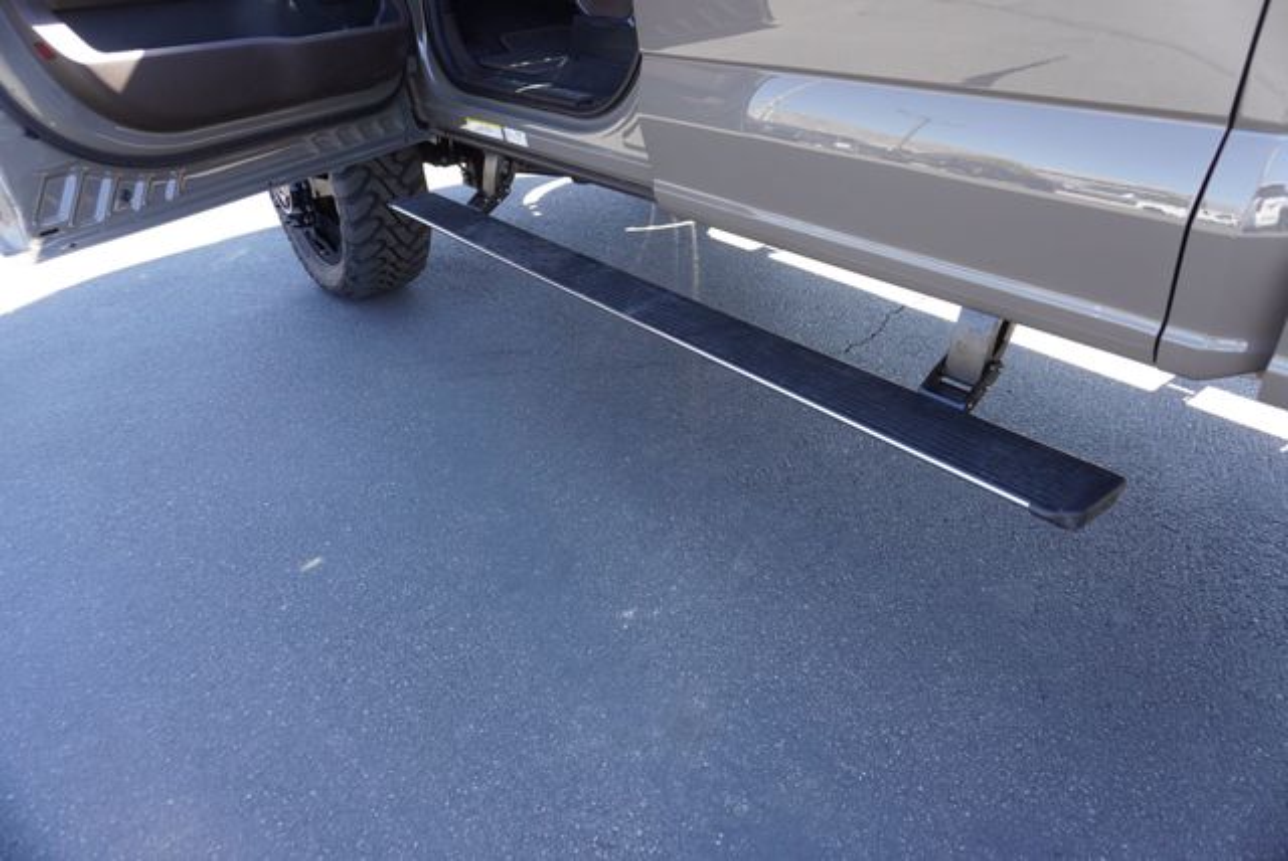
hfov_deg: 73.7
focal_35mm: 24
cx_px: 644
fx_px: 859
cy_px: 430
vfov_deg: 53.2
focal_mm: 16
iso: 250
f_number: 4
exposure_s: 1/160
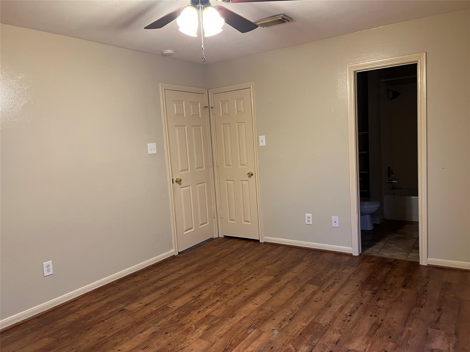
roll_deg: +4.0
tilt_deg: -5.8
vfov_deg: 53.1
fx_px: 353
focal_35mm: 26
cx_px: 235
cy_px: 176
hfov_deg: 67.3
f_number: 1.6
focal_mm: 5.1
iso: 320
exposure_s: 1/60
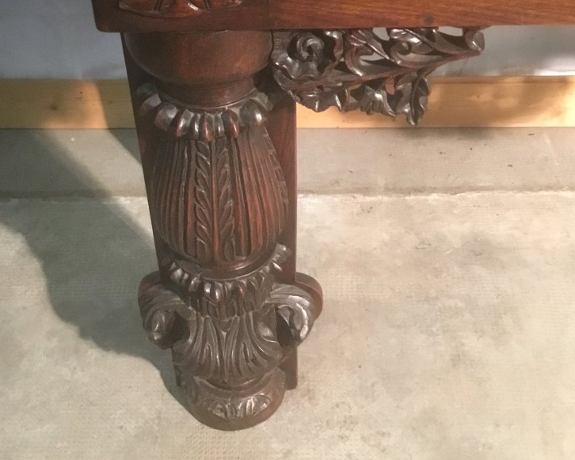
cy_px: 189
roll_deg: +0.4
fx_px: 851
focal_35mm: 50
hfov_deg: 37.3
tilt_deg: -38.7
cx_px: 249
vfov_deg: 30.2
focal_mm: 3.3
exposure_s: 1/17
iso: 320
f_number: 2.4
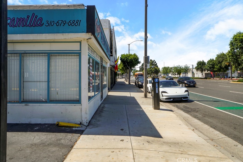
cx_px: 119
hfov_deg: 78.6
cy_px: 79
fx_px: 149
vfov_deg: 57.3
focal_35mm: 22
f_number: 22
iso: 100
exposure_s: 1/40
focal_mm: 14
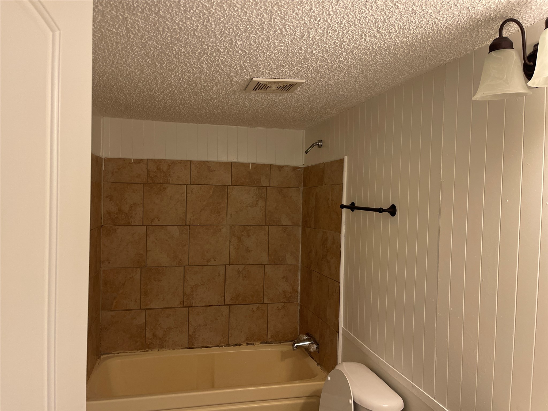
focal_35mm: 26
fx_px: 412
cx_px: 274
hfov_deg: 67.3
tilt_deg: -2.3
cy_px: 206
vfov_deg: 53.1
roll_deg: -1.6
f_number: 1.6
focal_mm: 5.1
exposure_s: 1/60
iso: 200
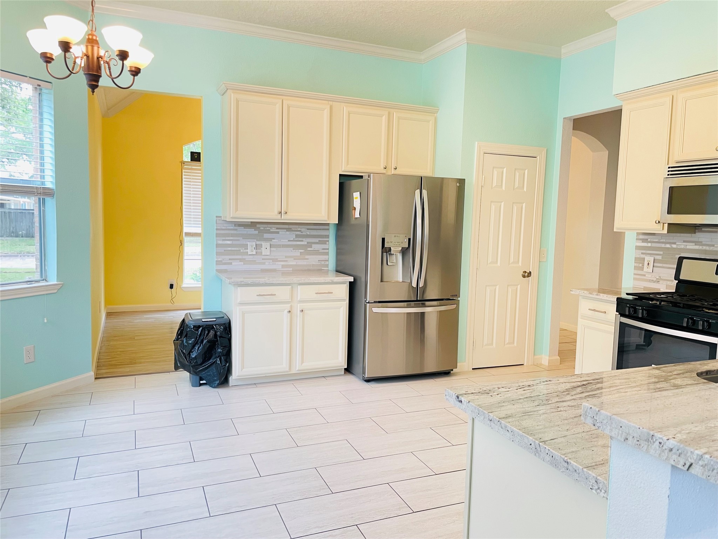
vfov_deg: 53.1
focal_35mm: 26
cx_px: 359
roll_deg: -1.5
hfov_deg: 67.3
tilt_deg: -6.1
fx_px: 539
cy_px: 270
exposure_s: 1/60
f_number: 1.6
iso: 100
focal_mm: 4.2
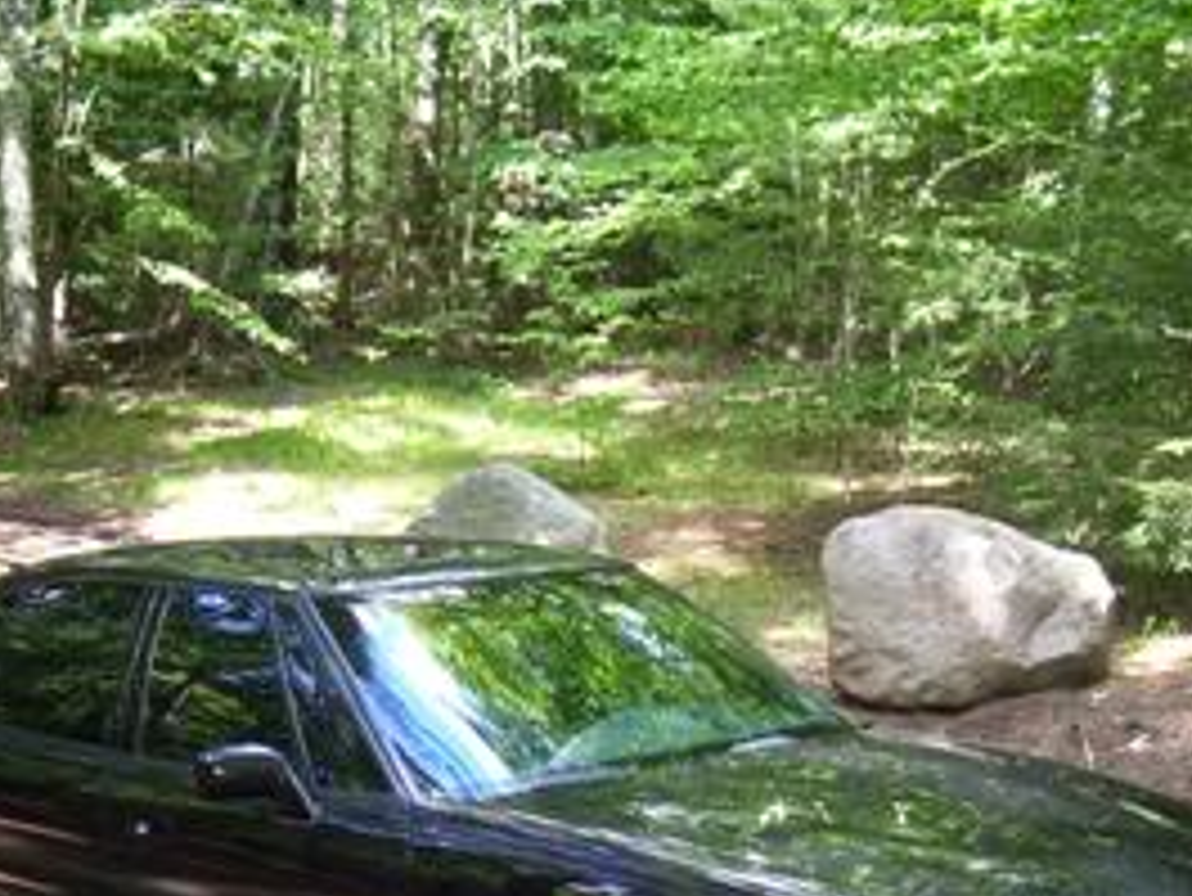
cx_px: 556
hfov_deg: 29.4
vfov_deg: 21.9
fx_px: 2274
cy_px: 765
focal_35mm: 66
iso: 125
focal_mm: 5.6
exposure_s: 1/60
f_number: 2.7
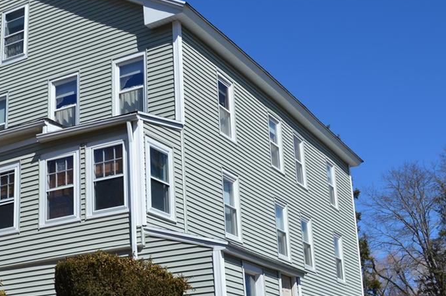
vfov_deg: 22.9
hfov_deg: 33.4
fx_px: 730
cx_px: 119
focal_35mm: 59
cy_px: 183
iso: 100
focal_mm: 26
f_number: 9
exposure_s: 1/320
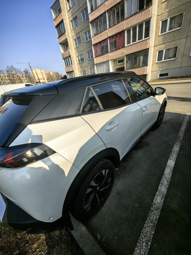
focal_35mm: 13
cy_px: 128
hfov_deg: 89.9
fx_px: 96
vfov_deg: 106.2
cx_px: 96
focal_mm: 1.76
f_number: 2.2
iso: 50
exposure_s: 1/1802
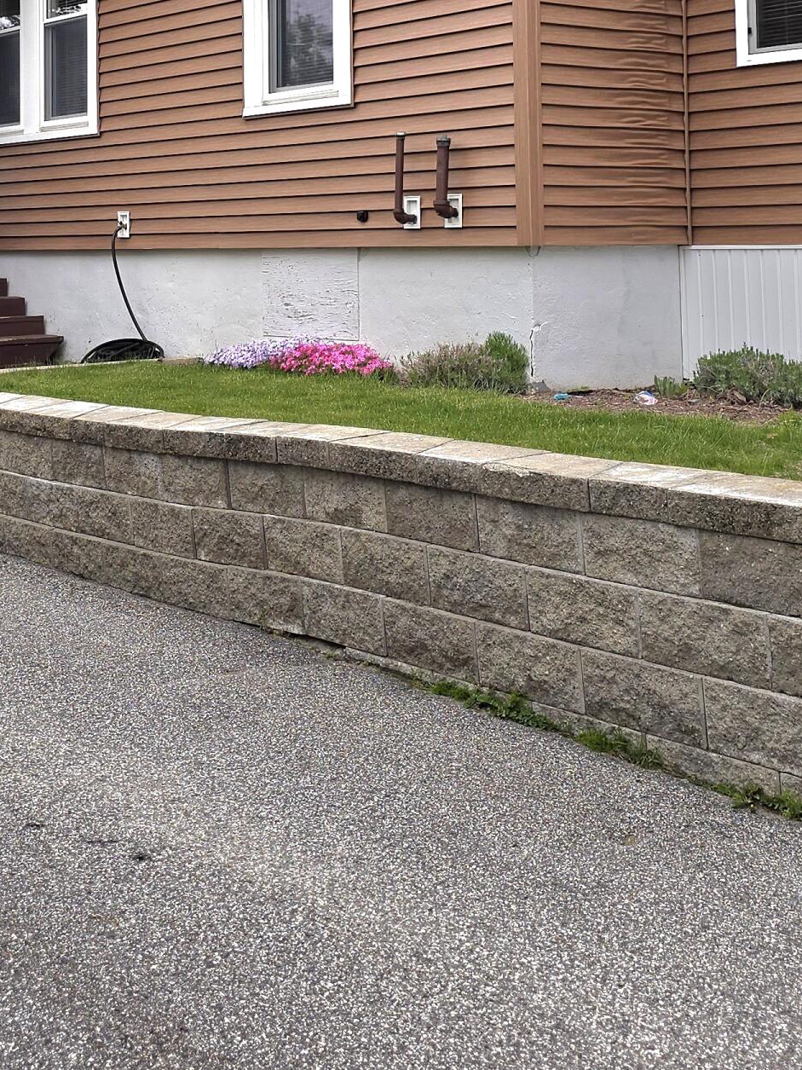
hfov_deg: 26.5
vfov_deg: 33.8
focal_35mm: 55
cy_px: 195
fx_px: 1699
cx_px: 298
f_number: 1.7
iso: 12
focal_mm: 6.3
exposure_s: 1/714
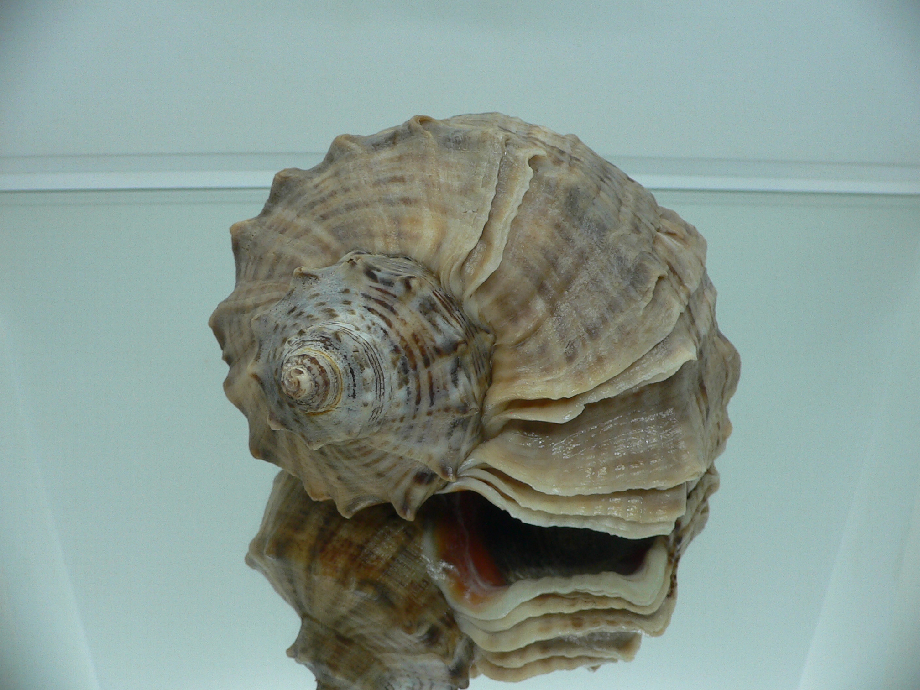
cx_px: 460
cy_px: 345
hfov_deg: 52.6
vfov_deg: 40.7
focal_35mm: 35
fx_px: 930
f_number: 2.8
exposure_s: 1/60
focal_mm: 4.6
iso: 80
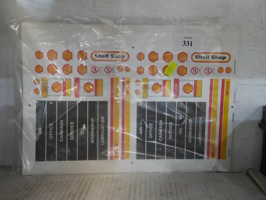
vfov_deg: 36.0
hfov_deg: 46.8
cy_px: 100
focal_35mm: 40
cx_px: 133
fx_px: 308
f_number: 5.6
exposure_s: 1/50
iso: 3200
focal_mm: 20
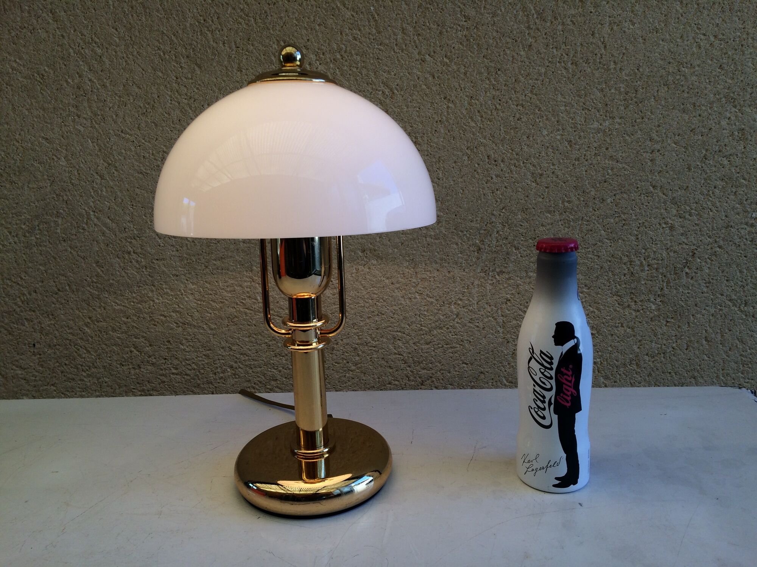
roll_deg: +1.7
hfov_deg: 61.7
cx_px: 378
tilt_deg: -13.5
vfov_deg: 48.2
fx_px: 634
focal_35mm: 29
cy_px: 284
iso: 32
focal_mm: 4.15
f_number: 2.2
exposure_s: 1/260
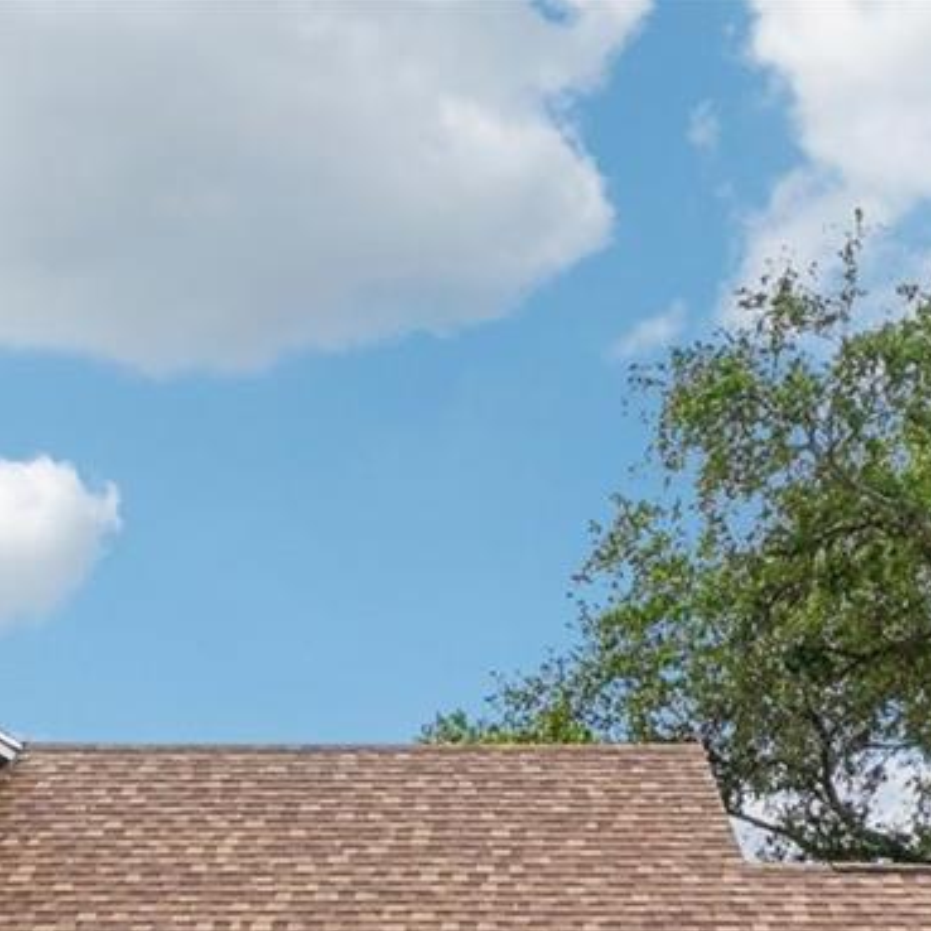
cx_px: 358
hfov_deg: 28.1
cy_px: 1340
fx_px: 1851
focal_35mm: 61
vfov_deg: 23.4
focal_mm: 11
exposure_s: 1/125
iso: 100
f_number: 8
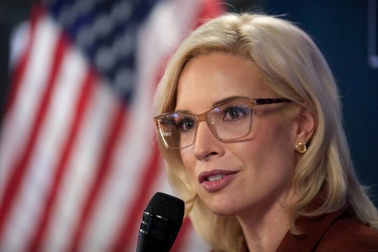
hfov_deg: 10.3
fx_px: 2100
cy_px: 126
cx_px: 189
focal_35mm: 200
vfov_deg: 6.9
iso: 5000
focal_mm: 200
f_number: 2.8
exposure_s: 1/40
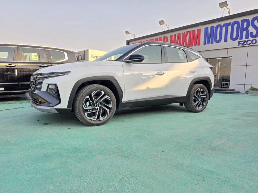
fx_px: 171
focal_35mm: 23
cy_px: 96
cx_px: 129
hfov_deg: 73.9
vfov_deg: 58.9
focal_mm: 6.5
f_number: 1.4
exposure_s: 1/233
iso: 10
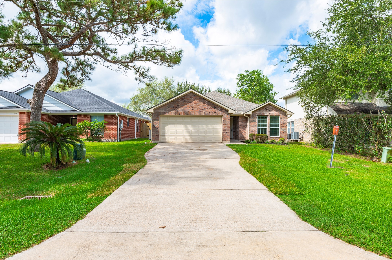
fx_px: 228
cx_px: 196
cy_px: 130
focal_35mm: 21
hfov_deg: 81.2
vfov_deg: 59.4
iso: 125
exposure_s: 1/125
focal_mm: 21
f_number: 13
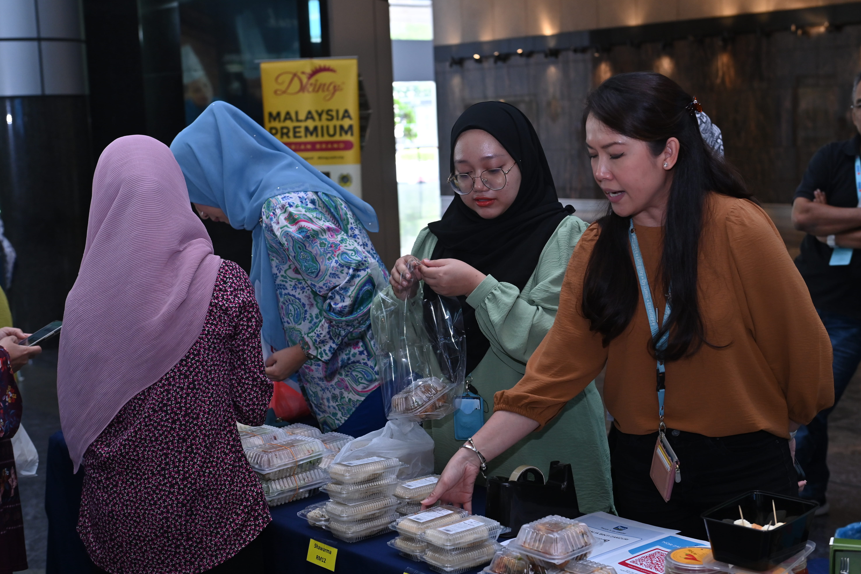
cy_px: 288
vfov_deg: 25.5
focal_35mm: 53
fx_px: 1268
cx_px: 433
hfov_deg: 37.5
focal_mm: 52
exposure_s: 1/100
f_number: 4
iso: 1000
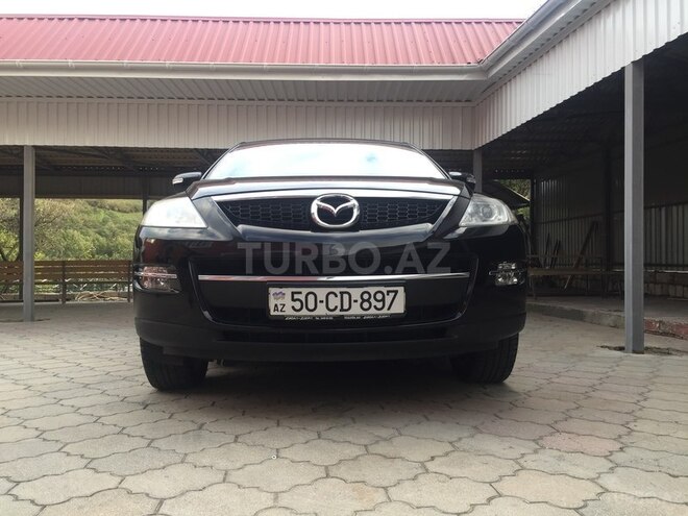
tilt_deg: +1.3
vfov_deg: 48.2
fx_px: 576
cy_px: 258
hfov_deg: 61.7
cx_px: 344
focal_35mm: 29
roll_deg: -0.3
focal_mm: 4.15
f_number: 2.2
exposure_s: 1/100
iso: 40
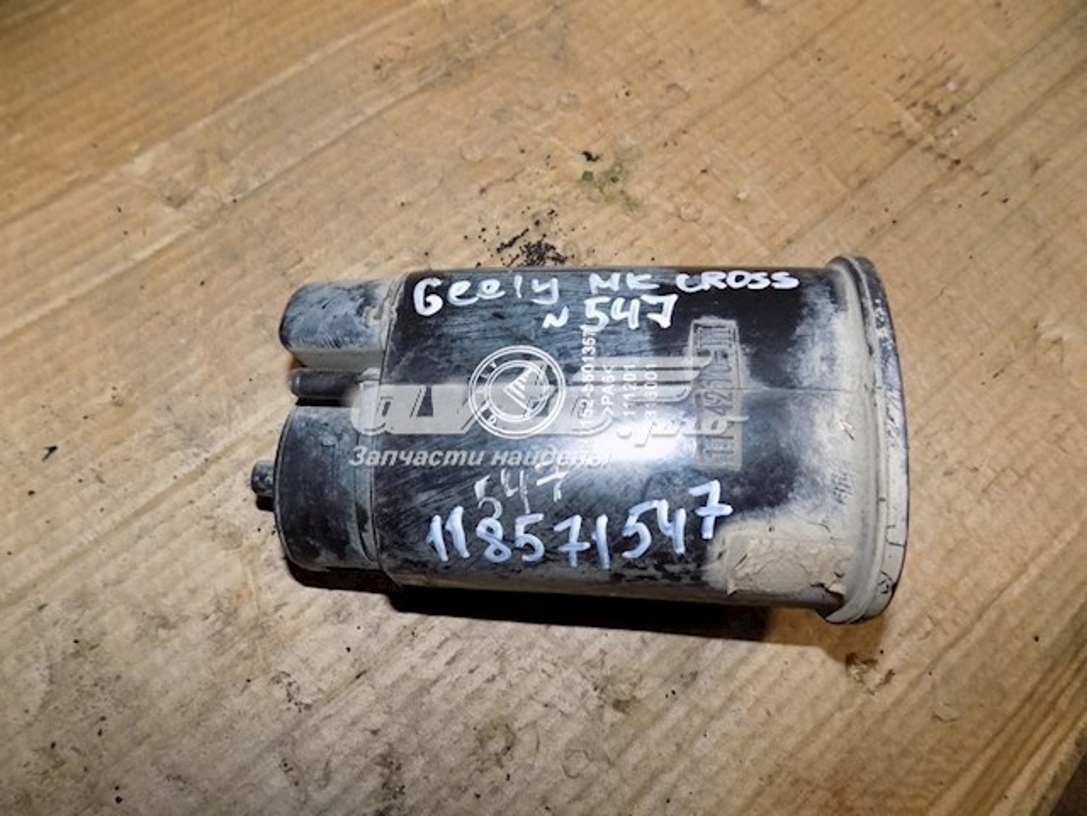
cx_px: 544
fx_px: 722
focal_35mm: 23
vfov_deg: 58.9
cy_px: 408
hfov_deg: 73.9
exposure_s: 1/30
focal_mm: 4
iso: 200
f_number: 3.1
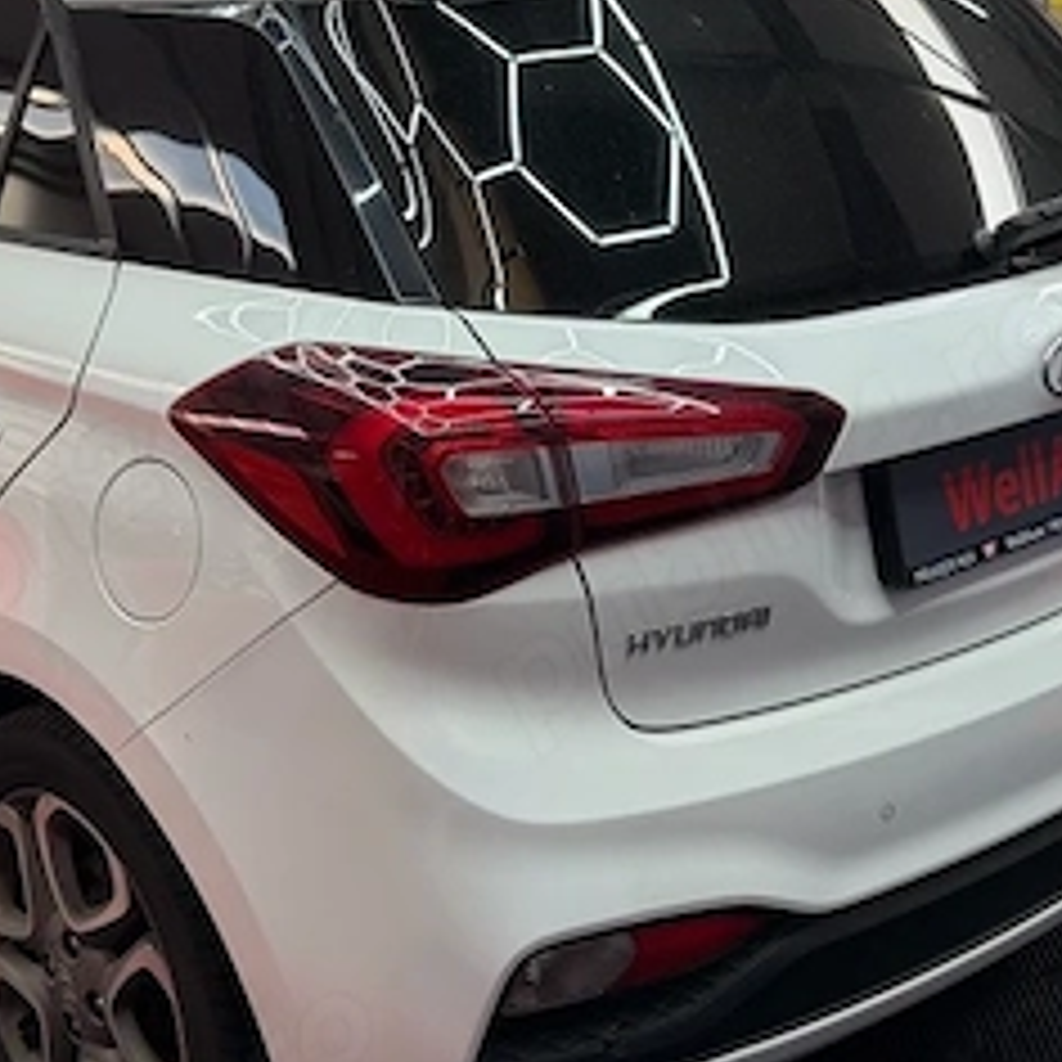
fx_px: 1874
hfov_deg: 31.1
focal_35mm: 54
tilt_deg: -20.4
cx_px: 261
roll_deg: +0.7
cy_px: 526
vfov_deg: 31.6
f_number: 1.78
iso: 100
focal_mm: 6.76
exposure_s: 1/132
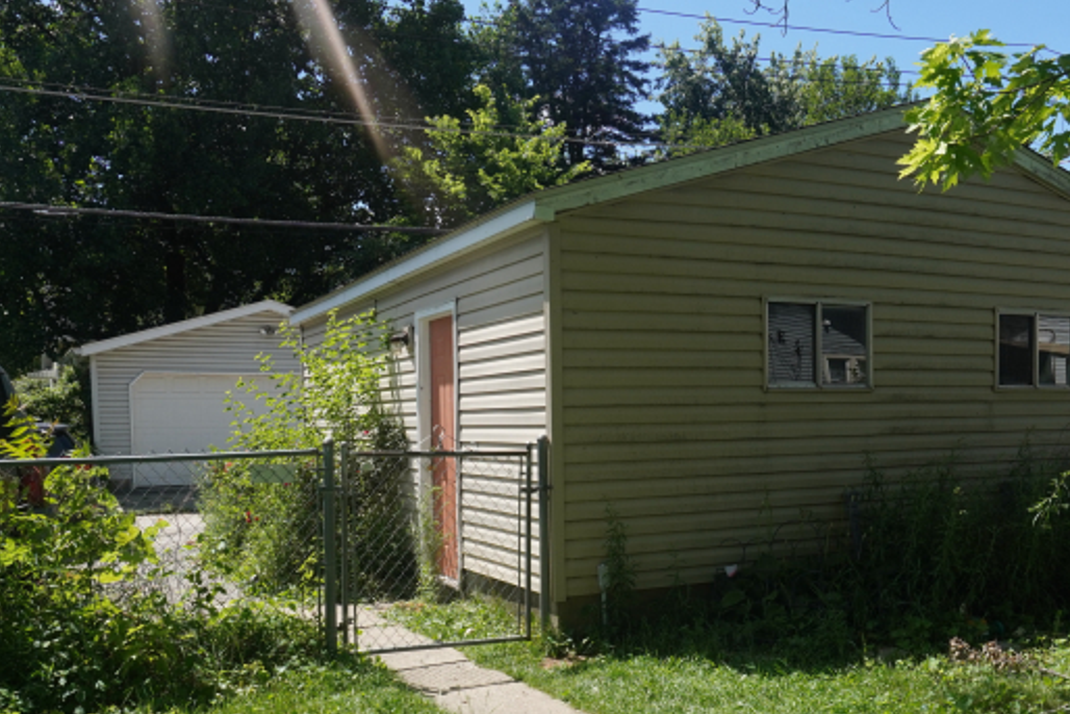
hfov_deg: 54.3
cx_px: 593
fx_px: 1041
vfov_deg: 37.5
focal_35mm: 35
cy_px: 477
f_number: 8
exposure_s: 1/500
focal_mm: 16
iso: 320
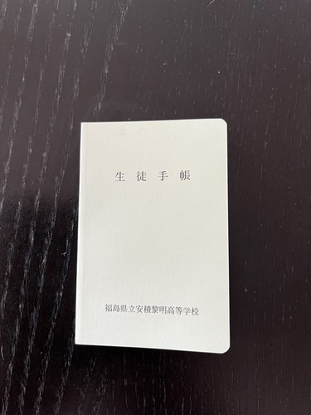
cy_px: 208
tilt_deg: -84.2
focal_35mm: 26
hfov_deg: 53.1
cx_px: 156
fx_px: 311
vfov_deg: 67.3
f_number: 1.6
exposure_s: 1/90
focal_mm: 5.1
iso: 125
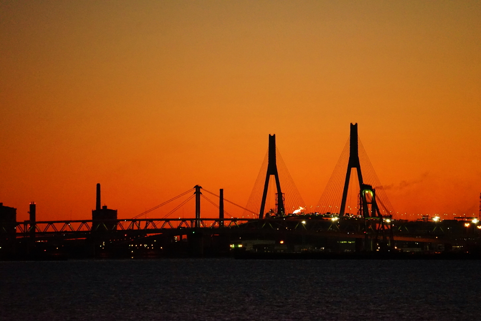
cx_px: 240
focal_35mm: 300
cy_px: 160
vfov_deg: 4.6
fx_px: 4008
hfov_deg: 6.9
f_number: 5.6
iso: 6400
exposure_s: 1/100
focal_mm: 300
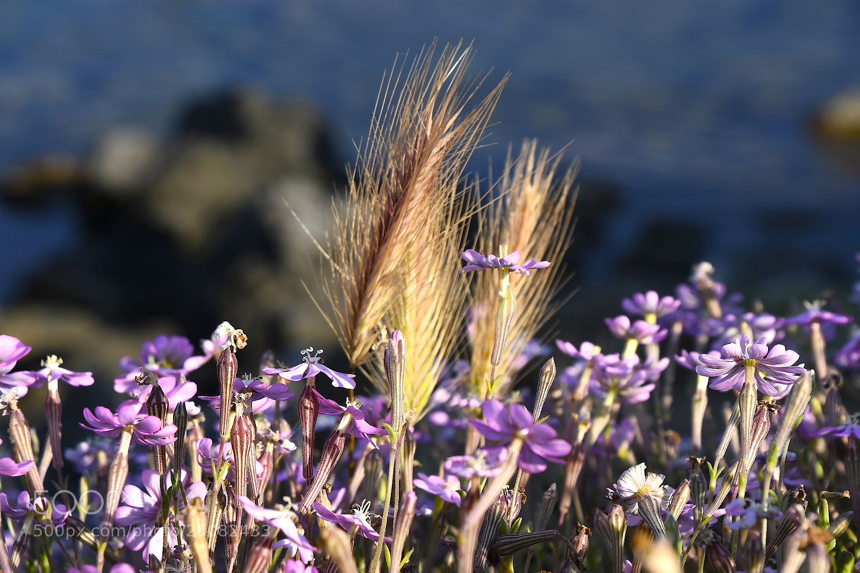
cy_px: 286
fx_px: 3081
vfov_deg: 10.6
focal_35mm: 129
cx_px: 430
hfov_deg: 15.9
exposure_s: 1/200
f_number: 11
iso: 200
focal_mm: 86
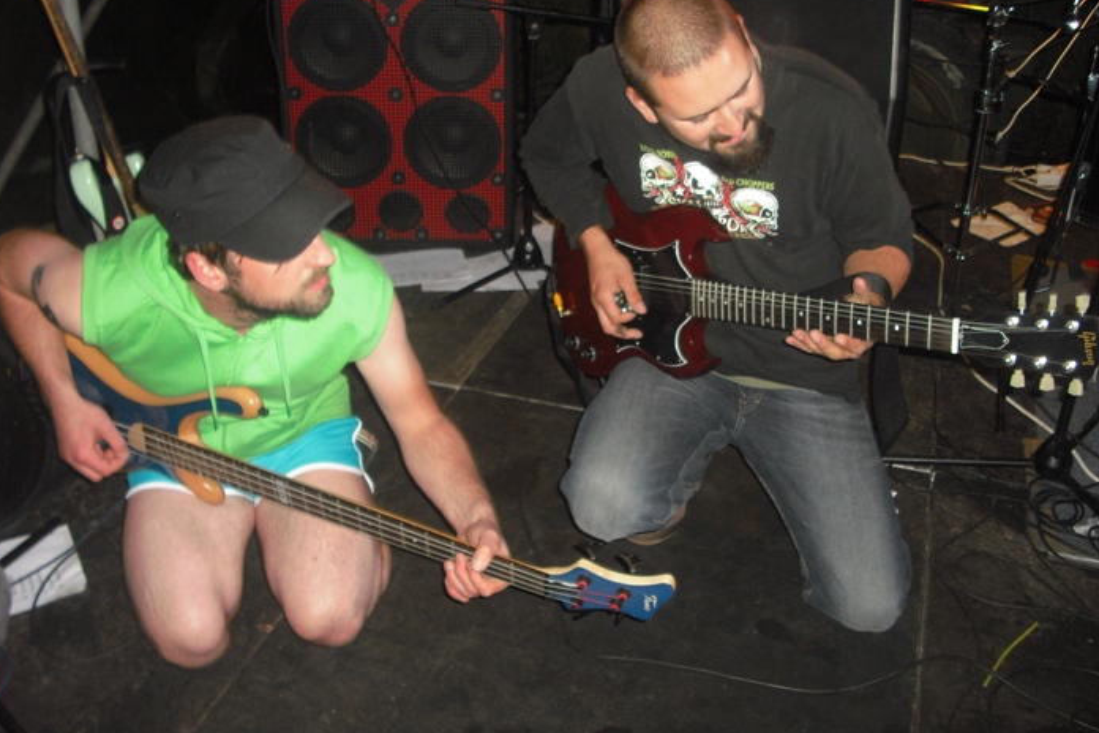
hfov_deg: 48.5
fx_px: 1221
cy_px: 318
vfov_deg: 33.4
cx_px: 545
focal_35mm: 40
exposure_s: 1/60
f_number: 2.8
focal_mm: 6.2
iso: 200
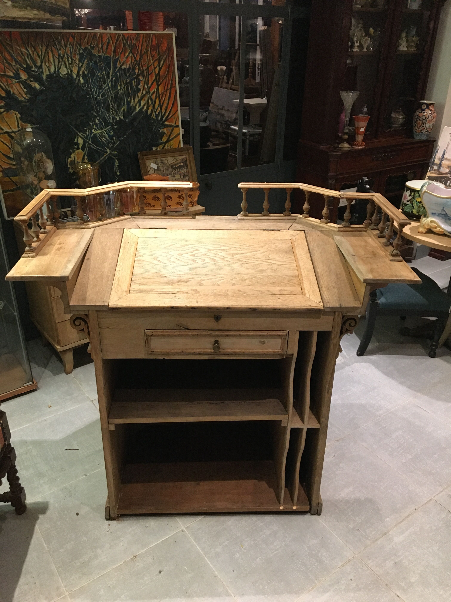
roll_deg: -0.5
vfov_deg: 61.7
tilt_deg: -25.9
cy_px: 301
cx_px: 226
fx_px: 504
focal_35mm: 29
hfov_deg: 48.2
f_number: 2.2
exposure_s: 1/25
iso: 200
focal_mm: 4.15
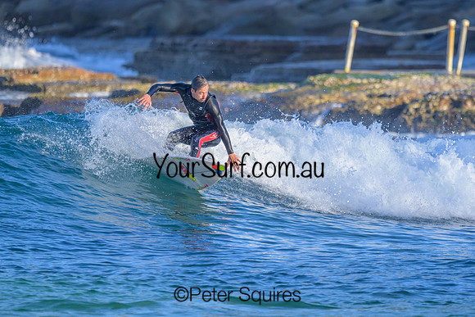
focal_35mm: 1097
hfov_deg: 1.9
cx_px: 289
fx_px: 14478
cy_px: 141
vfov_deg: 1.3
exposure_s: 1/2000
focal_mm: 800
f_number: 6.3
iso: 800
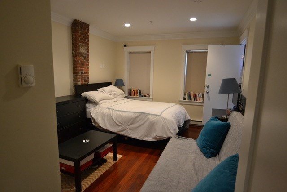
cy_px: 96
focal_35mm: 21
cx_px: 144
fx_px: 167
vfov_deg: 59.5
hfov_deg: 81.2
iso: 1400
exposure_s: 1/60
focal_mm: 14
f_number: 3.8
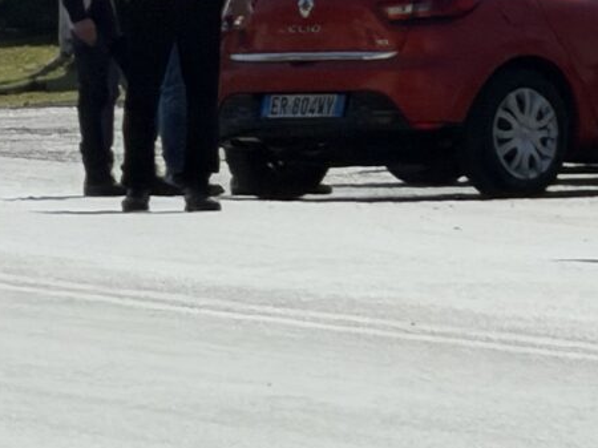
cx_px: 1387
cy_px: -138
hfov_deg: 1.7
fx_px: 19649
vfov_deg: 1.3
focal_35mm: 1138
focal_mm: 16.89
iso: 16
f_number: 2.8
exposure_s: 1/1116
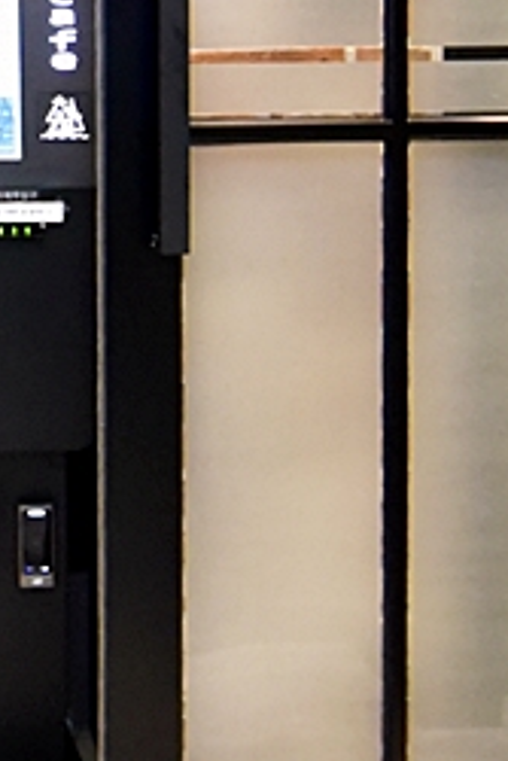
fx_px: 2431
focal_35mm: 115
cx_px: -187
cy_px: 3
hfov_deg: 11.6
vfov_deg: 17.4
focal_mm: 16
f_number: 2.8
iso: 2500
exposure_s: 1/125
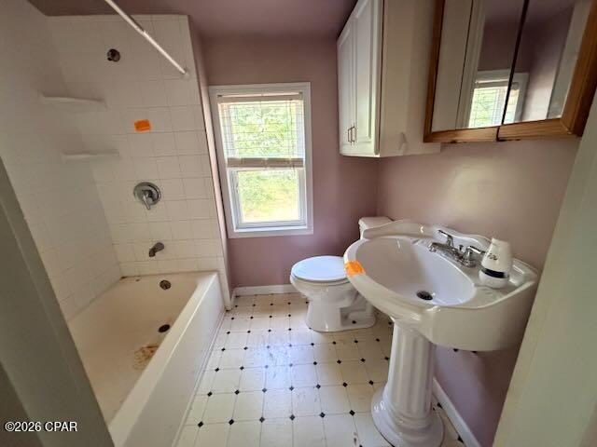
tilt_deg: -18.1
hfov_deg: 102.1
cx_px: 298
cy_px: 224
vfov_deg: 85.7
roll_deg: +0.9
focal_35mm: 14
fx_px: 241
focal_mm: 2.22
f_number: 2.2
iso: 1000
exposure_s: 1/60
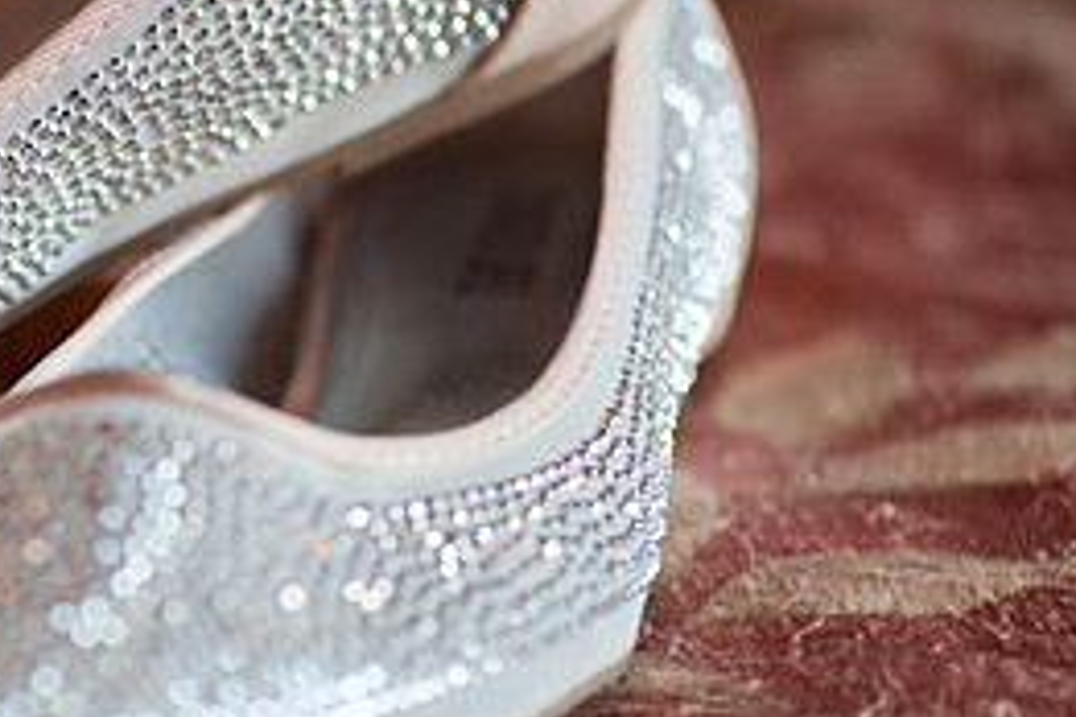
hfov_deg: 8.8
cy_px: 214
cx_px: -54
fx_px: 6964
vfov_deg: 5.9
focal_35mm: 233
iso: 500
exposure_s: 1/100
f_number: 4
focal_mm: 105
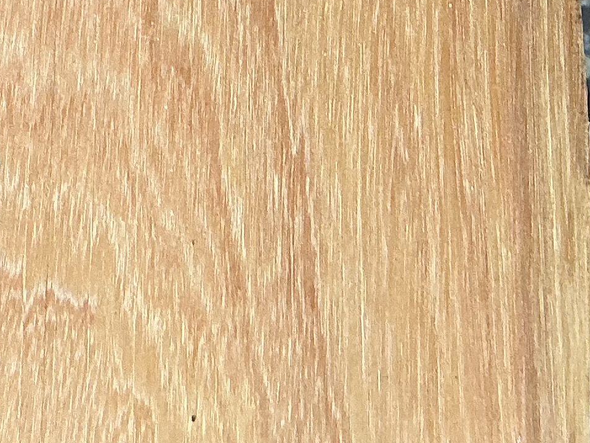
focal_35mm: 122
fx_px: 2080
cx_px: 150
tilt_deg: -73.6
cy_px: -309
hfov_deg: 16.1
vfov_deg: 11.4
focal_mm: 3
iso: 64
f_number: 1.8
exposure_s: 1/100
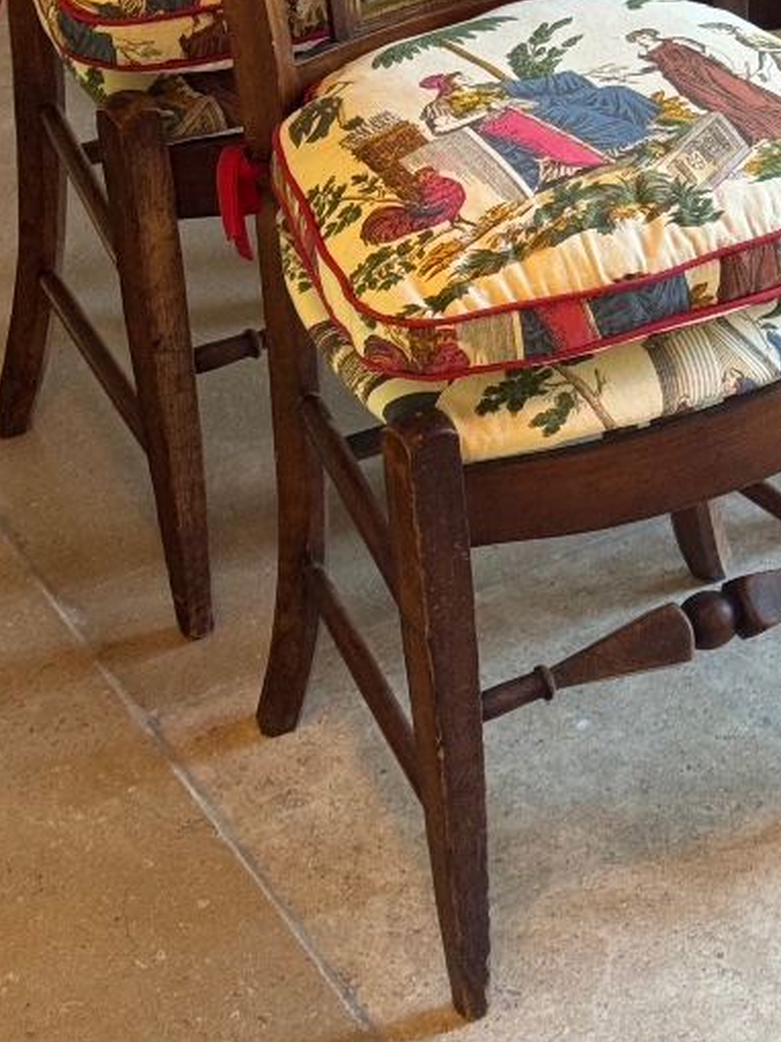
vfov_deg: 17.1
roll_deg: -0.7
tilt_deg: -27.8
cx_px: 799
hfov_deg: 12.9
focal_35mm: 113
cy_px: 37
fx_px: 3402
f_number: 1.78
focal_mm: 6.76
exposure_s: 1/50
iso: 200
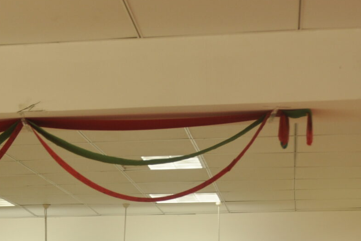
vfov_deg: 12.3
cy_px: 328
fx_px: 1073
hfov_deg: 19.0
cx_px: 96
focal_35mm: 107
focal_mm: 22
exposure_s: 1/30
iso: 200
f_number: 3.8
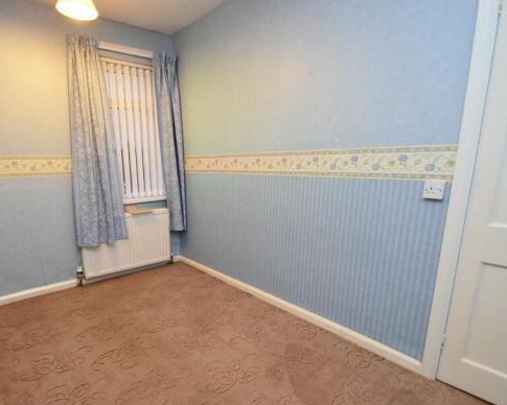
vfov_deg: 70.6
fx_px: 285
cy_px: 227
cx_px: 205
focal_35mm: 19
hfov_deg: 82.4
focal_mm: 10
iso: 1000
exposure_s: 1/60
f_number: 3.5
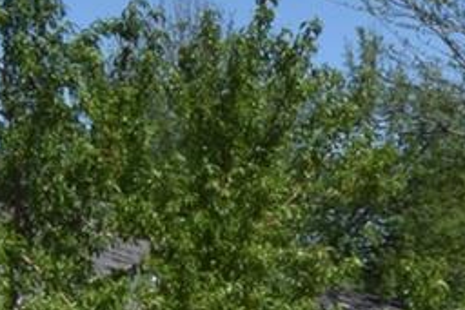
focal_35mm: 171
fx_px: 2210
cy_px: 518
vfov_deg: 7.8
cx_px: 1302
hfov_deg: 9.8
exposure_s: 1/200
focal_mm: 18
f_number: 22
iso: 360
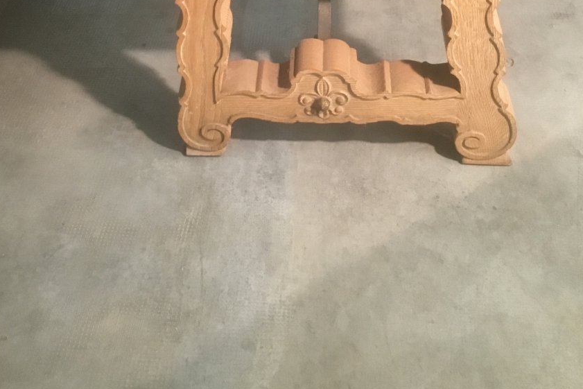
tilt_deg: -36.0
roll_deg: +1.2
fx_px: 745
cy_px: 8
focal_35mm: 46
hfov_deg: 42.7
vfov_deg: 27.7
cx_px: 285
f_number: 2.4
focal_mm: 3.3
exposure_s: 1/33
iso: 250
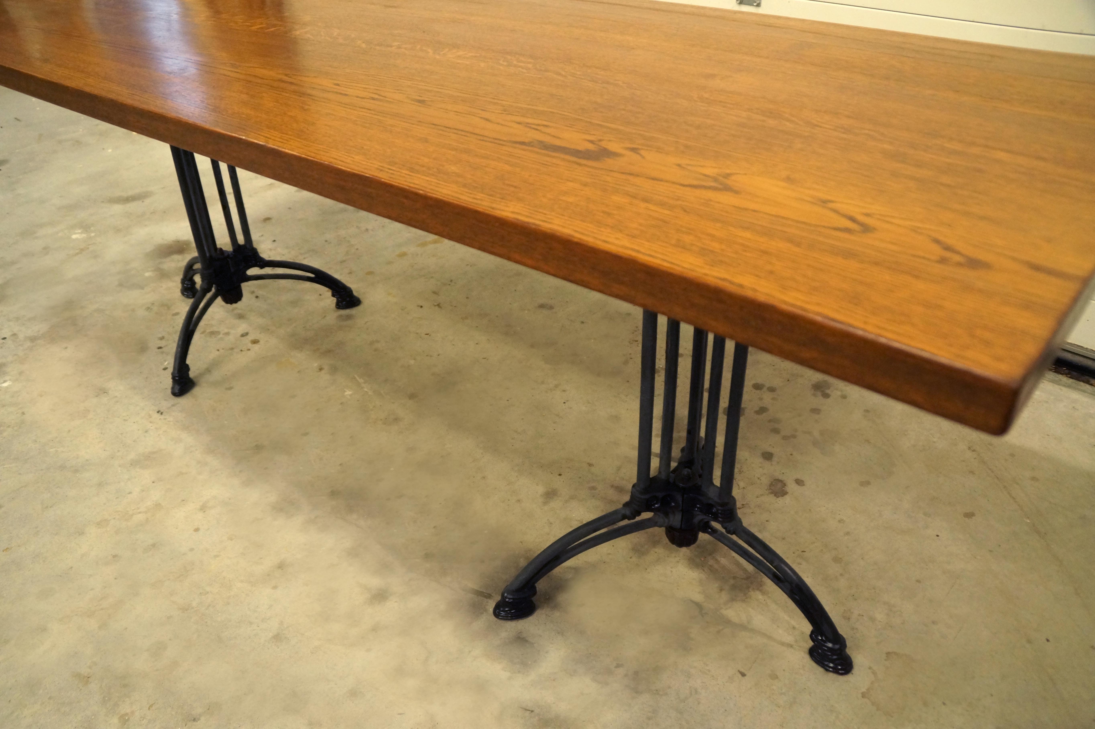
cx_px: 548
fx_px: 821
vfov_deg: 47.9
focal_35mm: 27
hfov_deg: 67.4
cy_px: 364
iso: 1250
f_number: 4
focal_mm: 18
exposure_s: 1/60
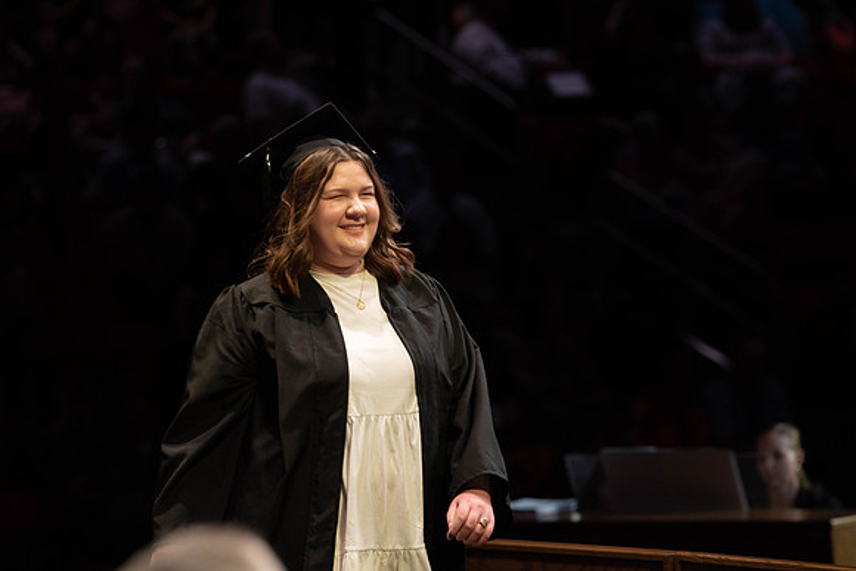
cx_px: 428
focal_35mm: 195
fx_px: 4638
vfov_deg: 7.0
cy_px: 286
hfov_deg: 10.5
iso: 1600
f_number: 4.5
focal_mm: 195
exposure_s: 1/320
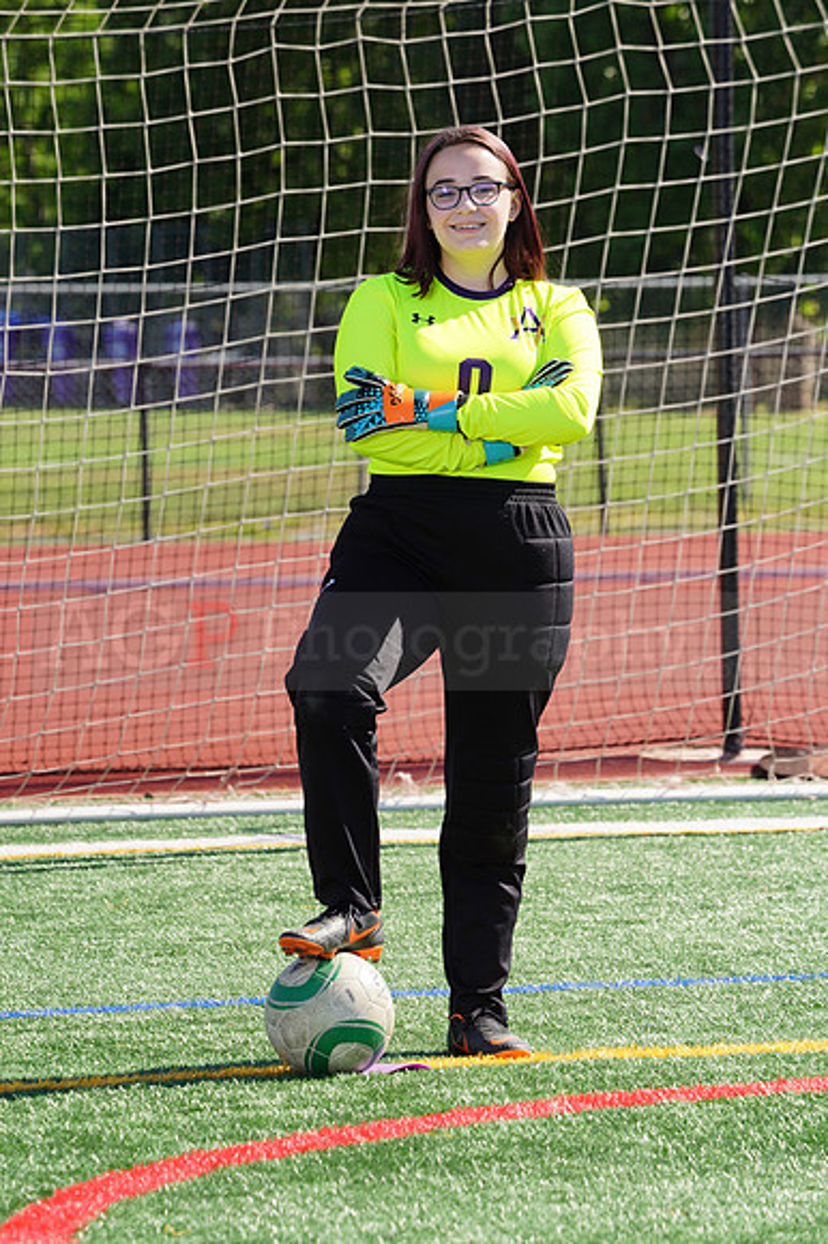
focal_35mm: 241
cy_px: 622
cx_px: 414
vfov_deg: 8.5
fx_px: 8324
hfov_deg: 5.7
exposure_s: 1/250
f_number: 11
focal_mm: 241
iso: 200
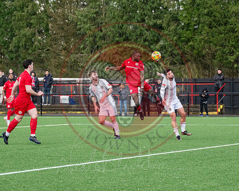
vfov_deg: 8.7
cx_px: 135
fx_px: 1252
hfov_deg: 10.9
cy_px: 67
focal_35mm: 177
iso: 2000
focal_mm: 100
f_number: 4
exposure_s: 1/1600
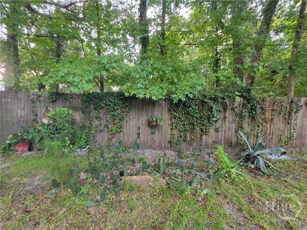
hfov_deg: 106.2
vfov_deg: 89.9
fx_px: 115
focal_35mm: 13
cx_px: 154
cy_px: 115
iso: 200
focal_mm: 2.2
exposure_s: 1/120
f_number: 1.9
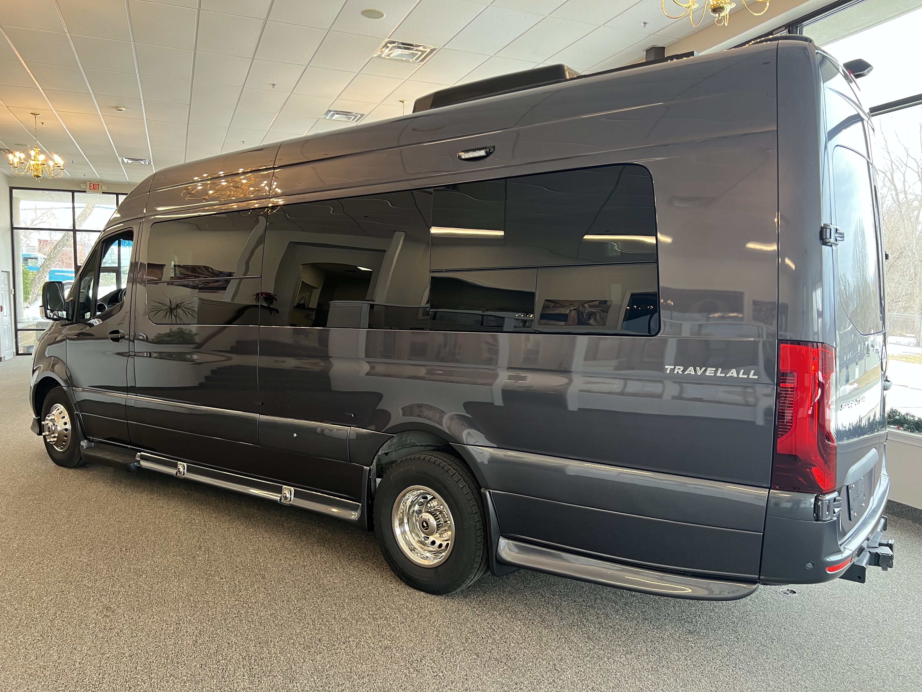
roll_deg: +0.5
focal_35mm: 26
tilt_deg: -3.4
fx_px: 693
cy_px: 346
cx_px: 461
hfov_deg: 67.3
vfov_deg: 53.1
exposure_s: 1/60
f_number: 1.5
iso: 125
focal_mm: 5.7
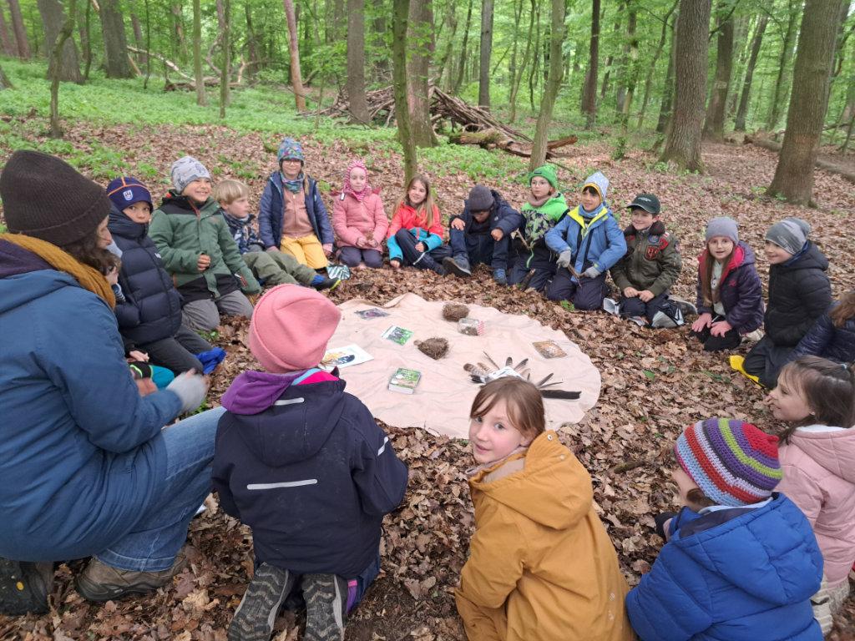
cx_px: 428
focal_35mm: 24
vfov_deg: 56.8
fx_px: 593
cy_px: 320
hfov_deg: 71.6
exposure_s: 1/60
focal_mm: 5.2
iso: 200
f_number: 1.8
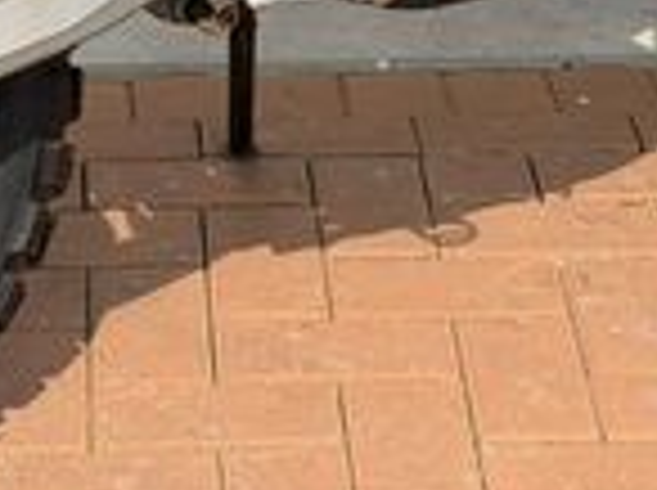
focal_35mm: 211
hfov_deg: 9.4
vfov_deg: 6.8
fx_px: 3998
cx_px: 230
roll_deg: +0.4
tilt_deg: -14.5
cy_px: -423
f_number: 1.78
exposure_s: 1/4587
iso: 80
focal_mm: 6.76
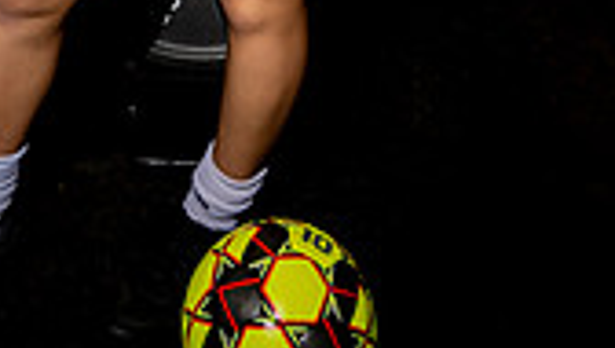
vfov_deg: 13.6
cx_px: 227
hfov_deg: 30.0
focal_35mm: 70
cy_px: -429
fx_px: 1143
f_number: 4.5
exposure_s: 1/250
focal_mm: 25
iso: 100
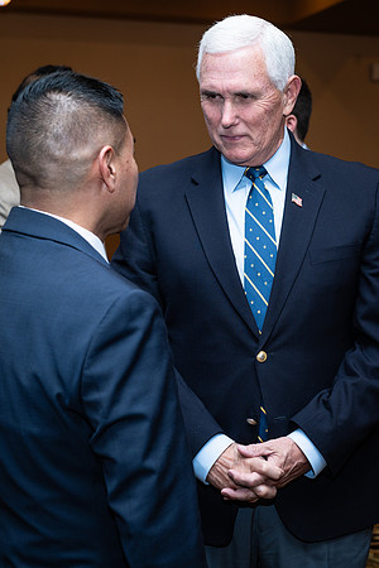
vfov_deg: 27.0
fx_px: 1184
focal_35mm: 75
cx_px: 345
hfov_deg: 17.9
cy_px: 284
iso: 160
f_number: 5
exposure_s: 1/125
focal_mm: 50
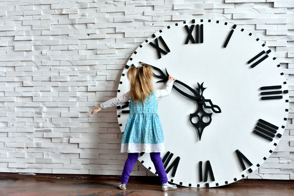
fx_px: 408
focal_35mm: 50
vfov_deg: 27.0
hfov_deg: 39.6
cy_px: 98
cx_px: 147
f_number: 2.8
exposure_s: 1/30
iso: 250
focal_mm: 50
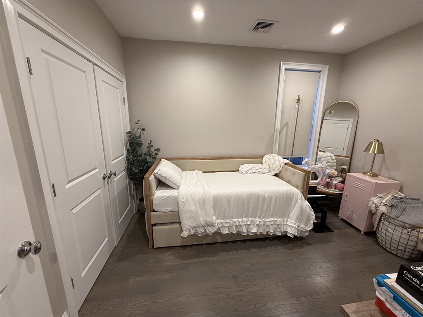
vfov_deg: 85.7
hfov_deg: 102.1
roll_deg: -1.0
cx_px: 212
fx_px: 171
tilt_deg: -12.3
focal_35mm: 14
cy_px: 158
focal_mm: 2.22
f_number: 2.2
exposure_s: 1/60
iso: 200
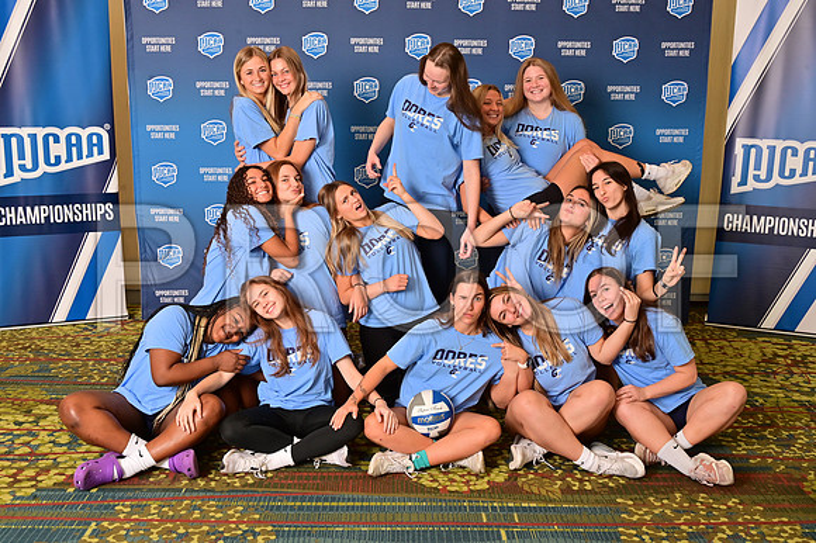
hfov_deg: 49.6
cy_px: 272
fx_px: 883
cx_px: 408
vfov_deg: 34.2
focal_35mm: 39
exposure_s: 1/125
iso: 400
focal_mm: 39
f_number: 10
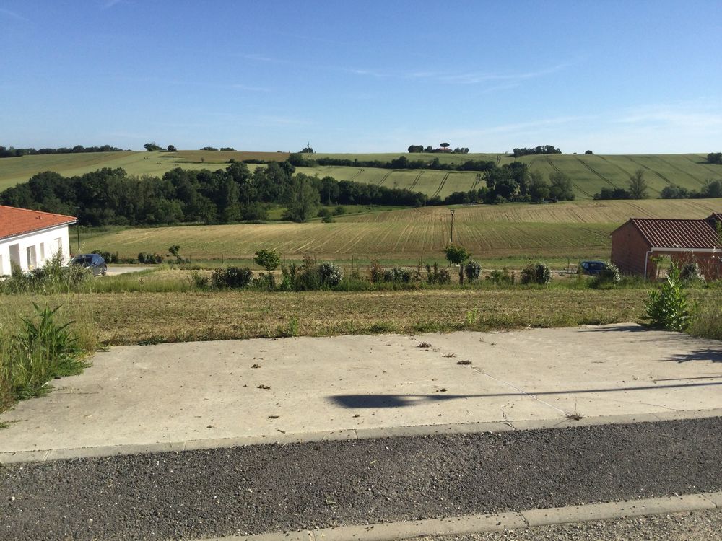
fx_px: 647
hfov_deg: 58.4
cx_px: 361
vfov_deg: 45.4
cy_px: 270
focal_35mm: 31
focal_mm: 3.3
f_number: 2.4
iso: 25
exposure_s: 1/1253
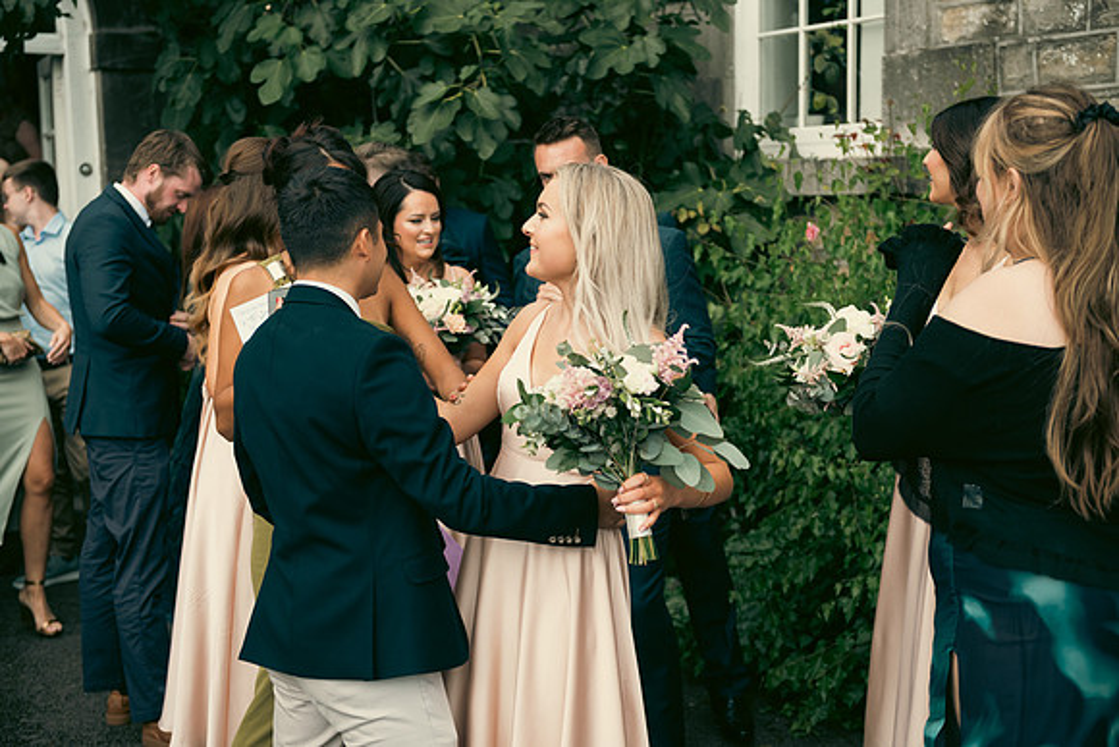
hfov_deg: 38.2
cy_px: 374
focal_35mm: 52
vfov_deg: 26.0
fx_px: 1617
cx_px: 560
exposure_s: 1/800
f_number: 3.5
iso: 100
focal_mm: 52
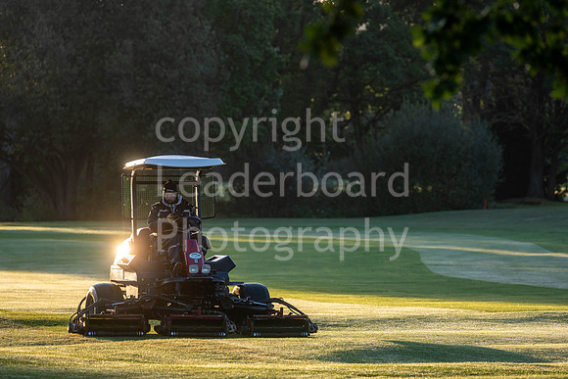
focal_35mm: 300
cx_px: 284
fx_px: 4734
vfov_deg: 4.6
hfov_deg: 6.9
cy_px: 190
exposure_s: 1/200
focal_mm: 300
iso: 200
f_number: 6.3
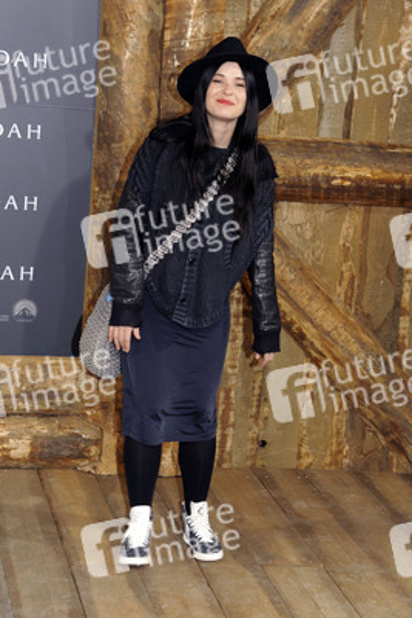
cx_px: 206
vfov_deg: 23.9
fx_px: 1458
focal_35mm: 85
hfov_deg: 16.1
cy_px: 309
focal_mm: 85
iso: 800
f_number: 6.3
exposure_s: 1/125
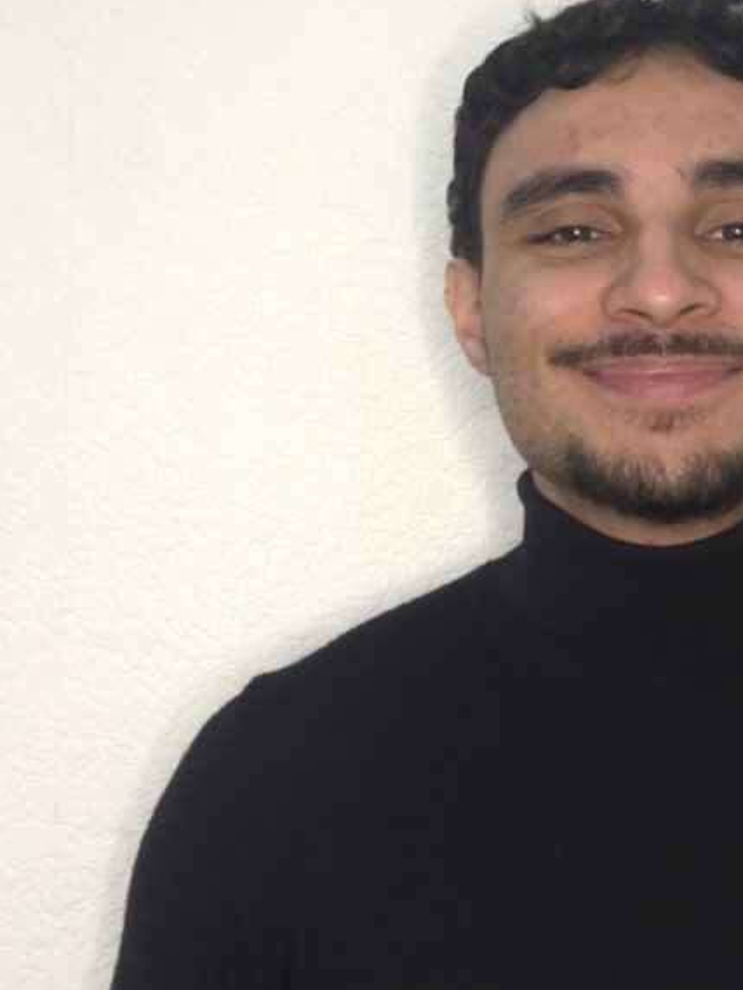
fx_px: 1545
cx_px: 611
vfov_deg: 35.3
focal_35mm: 54
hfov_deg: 26.5
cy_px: 371
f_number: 1.9
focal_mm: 2.69
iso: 320
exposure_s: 1/50
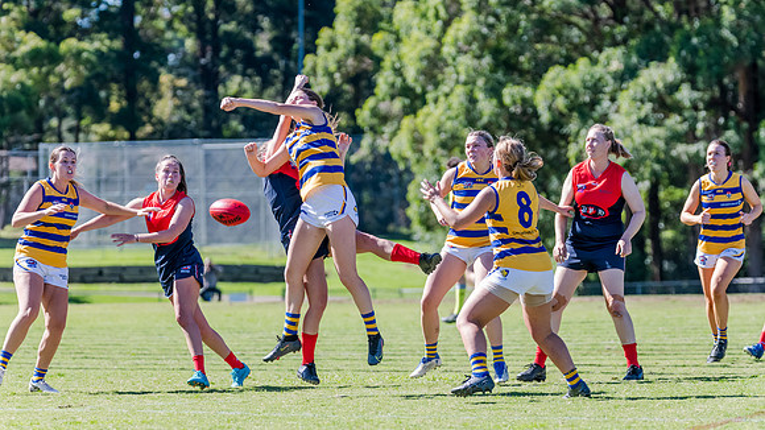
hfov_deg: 8.3
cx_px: 385
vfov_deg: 4.7
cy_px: 187
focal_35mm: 259
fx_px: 5254
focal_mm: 240
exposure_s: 1/1600
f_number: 5.6
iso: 800
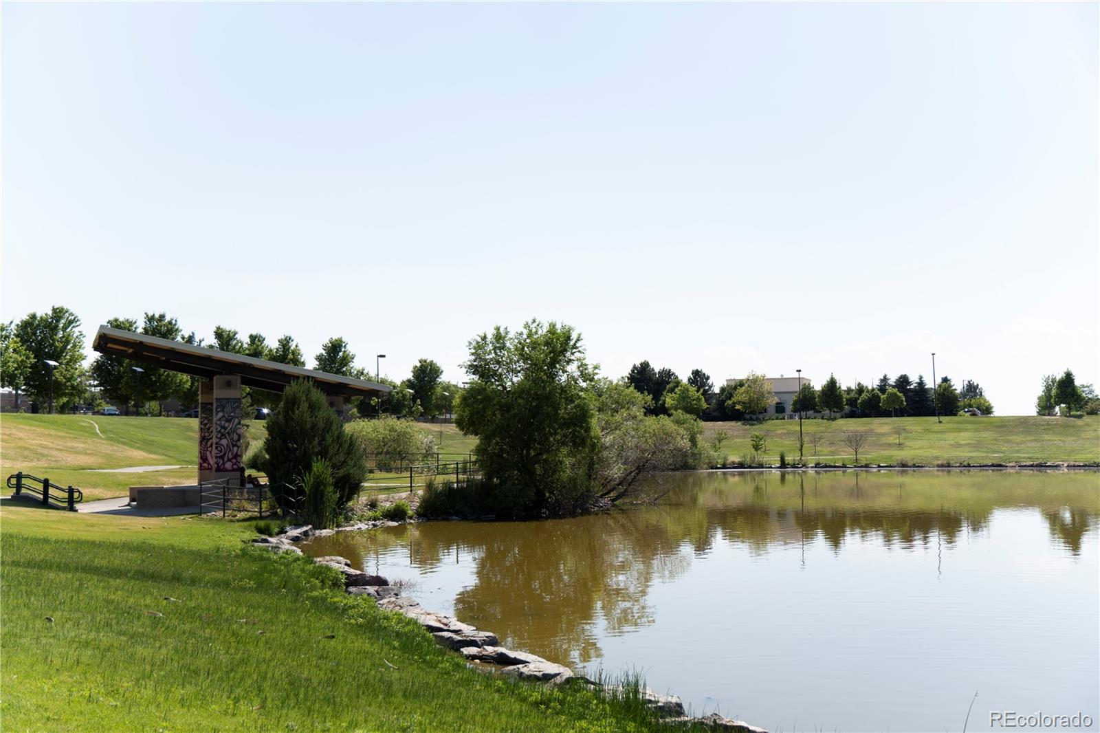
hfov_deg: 51.3
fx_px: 1146
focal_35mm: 38
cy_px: 366
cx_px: 550
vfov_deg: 35.5
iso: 125
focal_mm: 25
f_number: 2.8
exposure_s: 1/4000
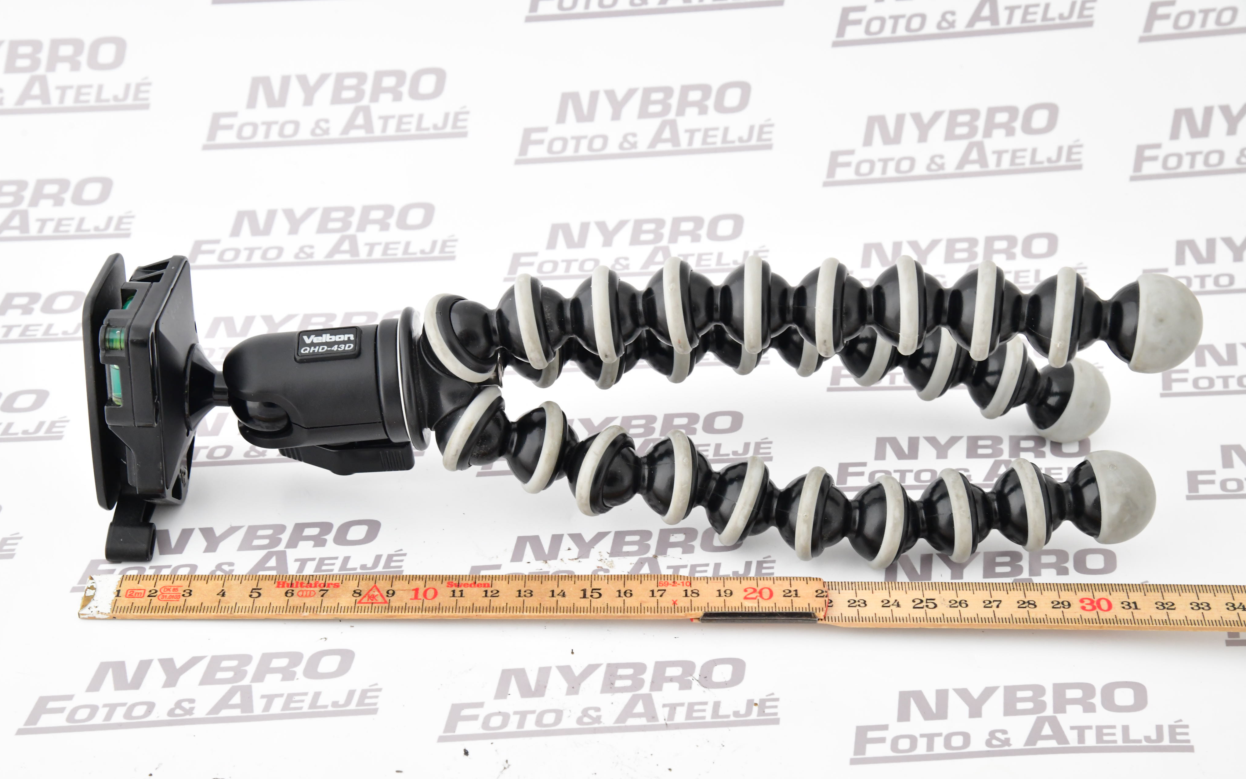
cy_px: 410
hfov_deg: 30.6
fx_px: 2275
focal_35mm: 67
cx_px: 623
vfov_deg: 19.4
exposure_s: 1/125
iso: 3200
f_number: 11
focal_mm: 65
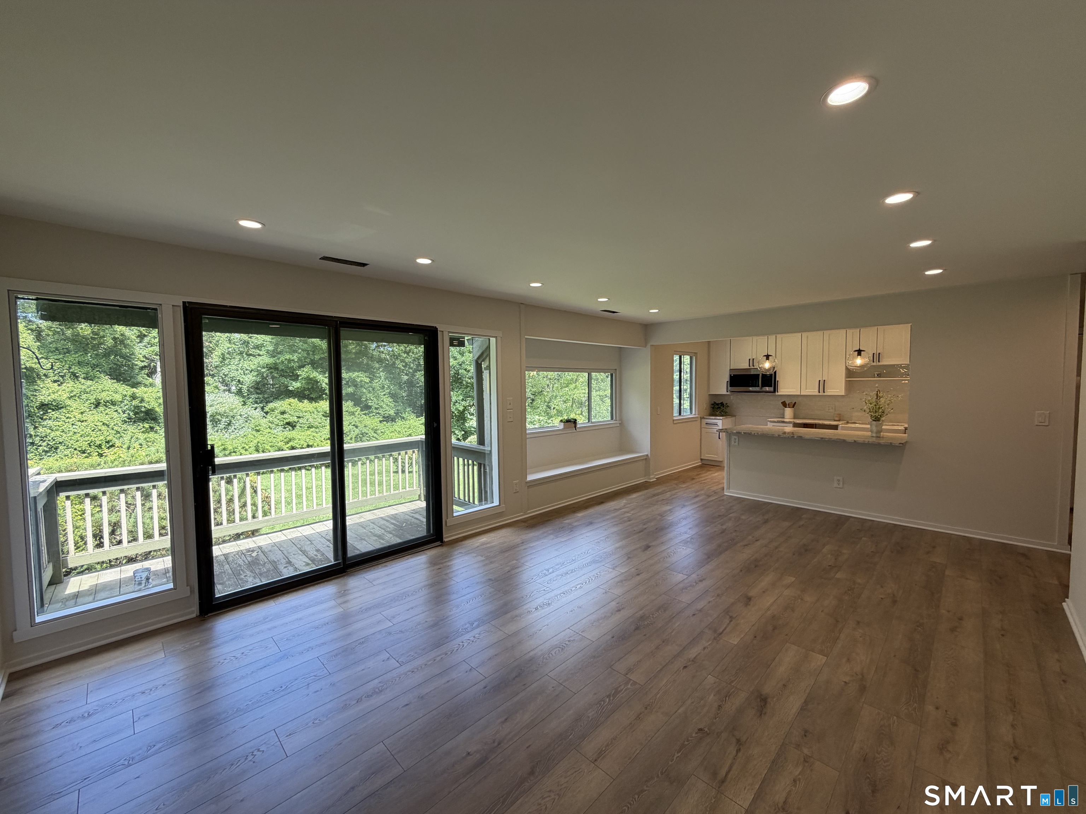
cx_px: 543
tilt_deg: -2.1
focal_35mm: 14
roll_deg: +0.9
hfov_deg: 102.1
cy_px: 407
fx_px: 439
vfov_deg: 85.7
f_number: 2.2
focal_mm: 2.22
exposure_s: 1/120
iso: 64
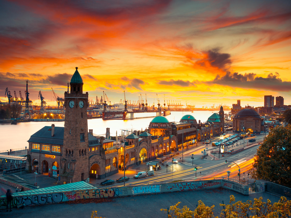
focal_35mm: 35
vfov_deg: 40.7
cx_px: 142
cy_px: 109
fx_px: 294
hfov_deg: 52.6
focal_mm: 32
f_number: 9
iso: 100
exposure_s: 6
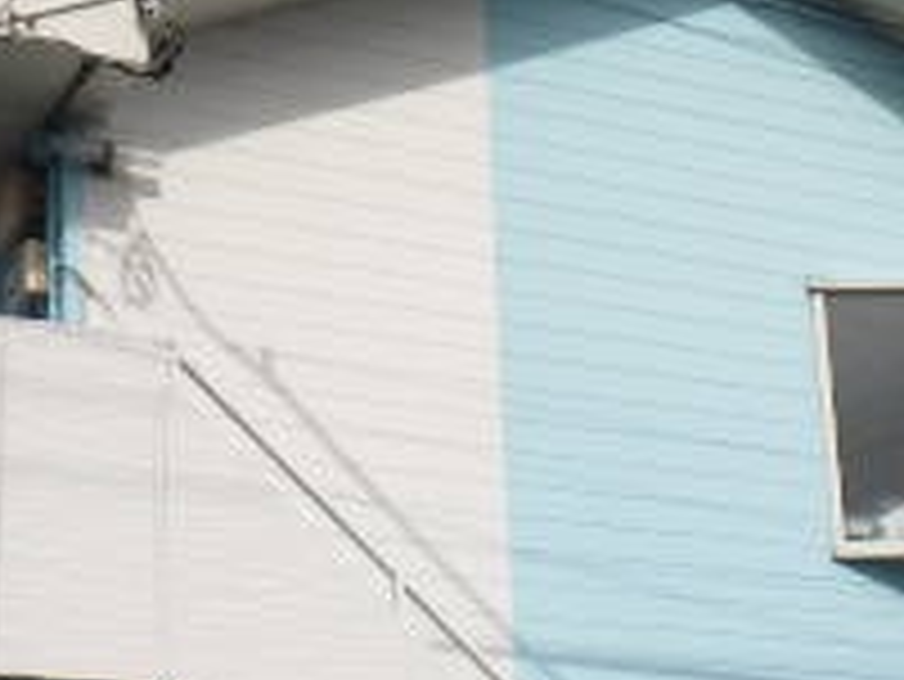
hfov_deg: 22.0
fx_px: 2326
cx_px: 549
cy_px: 635
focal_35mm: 89
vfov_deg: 16.4
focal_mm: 5
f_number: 4.2
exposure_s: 1/1500
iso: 125
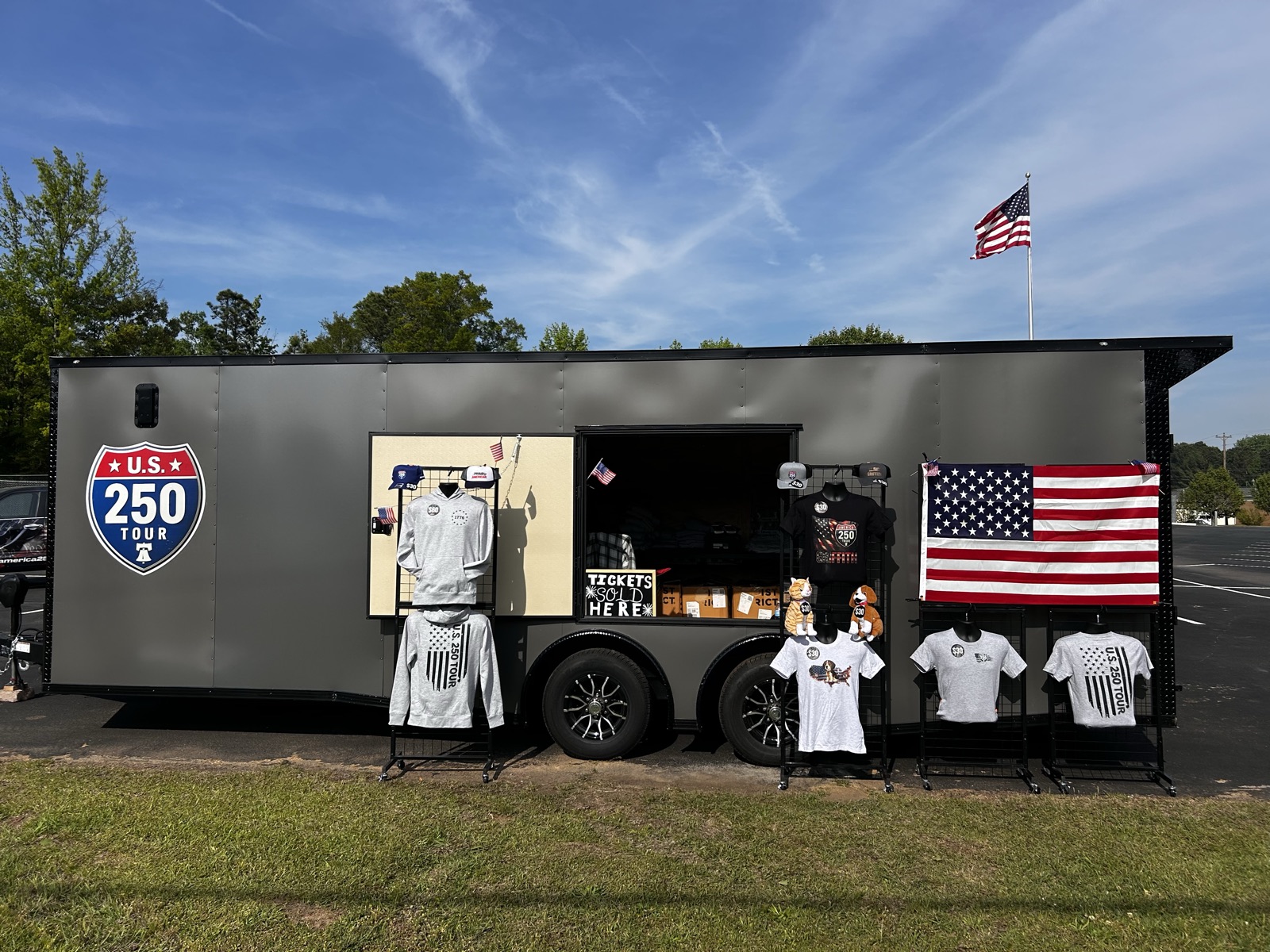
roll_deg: -0.4
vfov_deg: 53.1
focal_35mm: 26
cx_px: 635
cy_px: 476
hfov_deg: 67.3
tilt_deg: +1.5
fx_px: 954
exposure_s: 1/5319
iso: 50
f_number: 1.5
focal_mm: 5.7
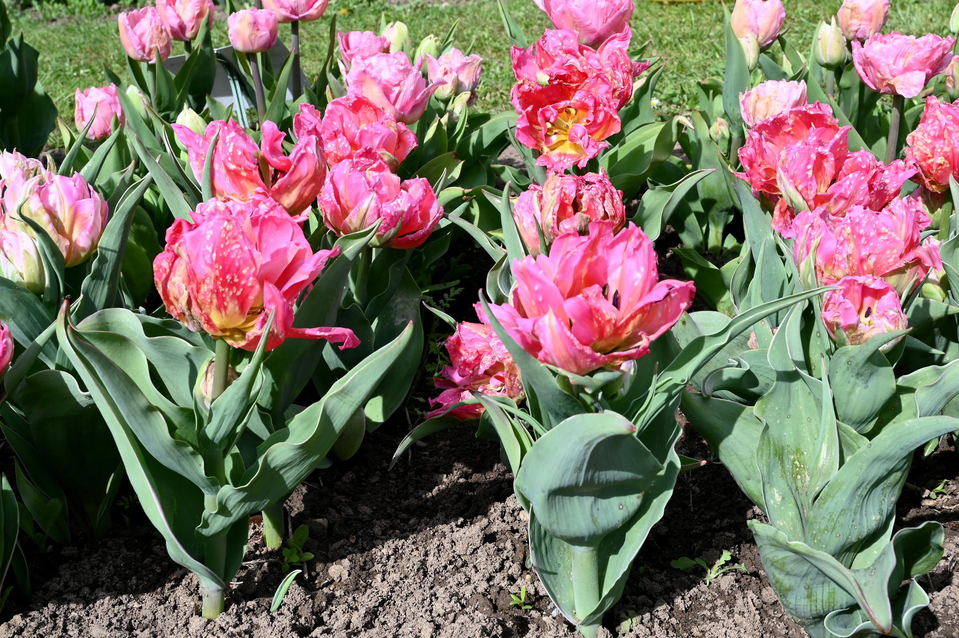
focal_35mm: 34
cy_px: 319
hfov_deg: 55.1
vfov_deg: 38.3
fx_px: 919
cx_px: 480
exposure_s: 1/60
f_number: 16
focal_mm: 34.5
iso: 125
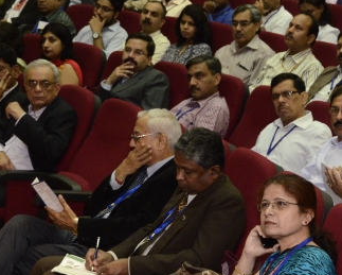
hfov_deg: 13.2
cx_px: 213
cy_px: 220
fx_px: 1479
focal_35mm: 146
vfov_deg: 10.6
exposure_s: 1/100
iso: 3200
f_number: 7.1
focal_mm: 42
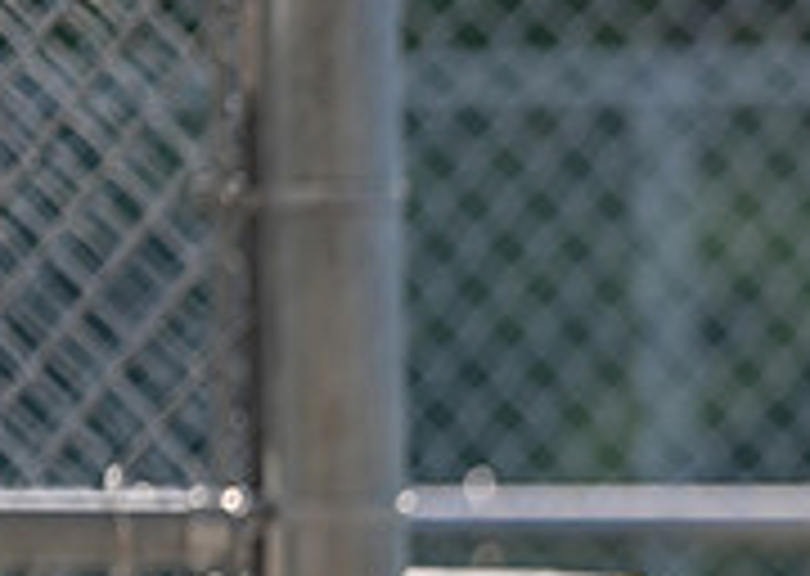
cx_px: 1094
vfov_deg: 2.5
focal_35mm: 575
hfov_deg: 3.5
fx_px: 13208
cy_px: 814
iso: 250
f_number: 2.8
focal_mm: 168
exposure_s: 1/2000
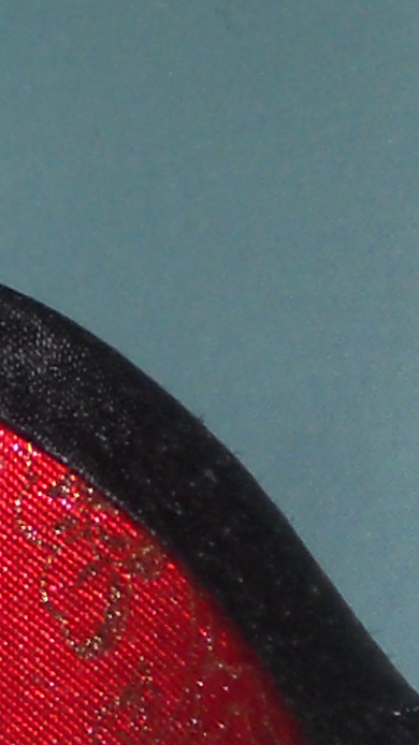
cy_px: -83
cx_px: -987
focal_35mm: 201
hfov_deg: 5.5
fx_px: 3973
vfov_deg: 10.6
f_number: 8.8
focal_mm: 5.8
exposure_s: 1/25
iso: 80
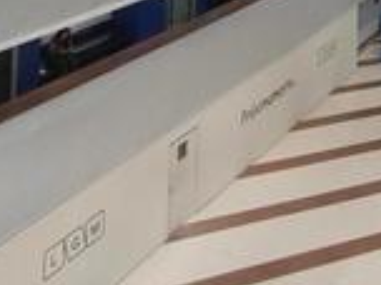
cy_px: -230
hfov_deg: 27.8
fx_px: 693
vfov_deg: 18.3
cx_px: 427
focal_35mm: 63
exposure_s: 1/50
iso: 400
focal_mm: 1.65
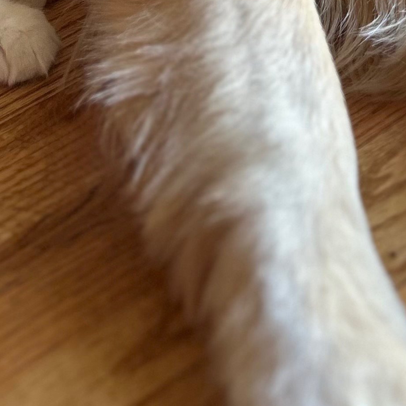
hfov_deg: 17.1
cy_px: -297
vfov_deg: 15.2
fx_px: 1340
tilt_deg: -24.7
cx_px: 336
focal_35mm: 101
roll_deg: +6.5
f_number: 1.5
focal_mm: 5.7
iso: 125
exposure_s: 1/68
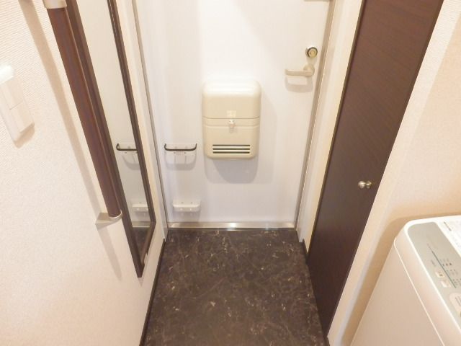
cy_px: 173
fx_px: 320
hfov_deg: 71.6
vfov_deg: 56.8
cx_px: 230
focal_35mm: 24
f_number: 3
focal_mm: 4.2
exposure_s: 1/15
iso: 800
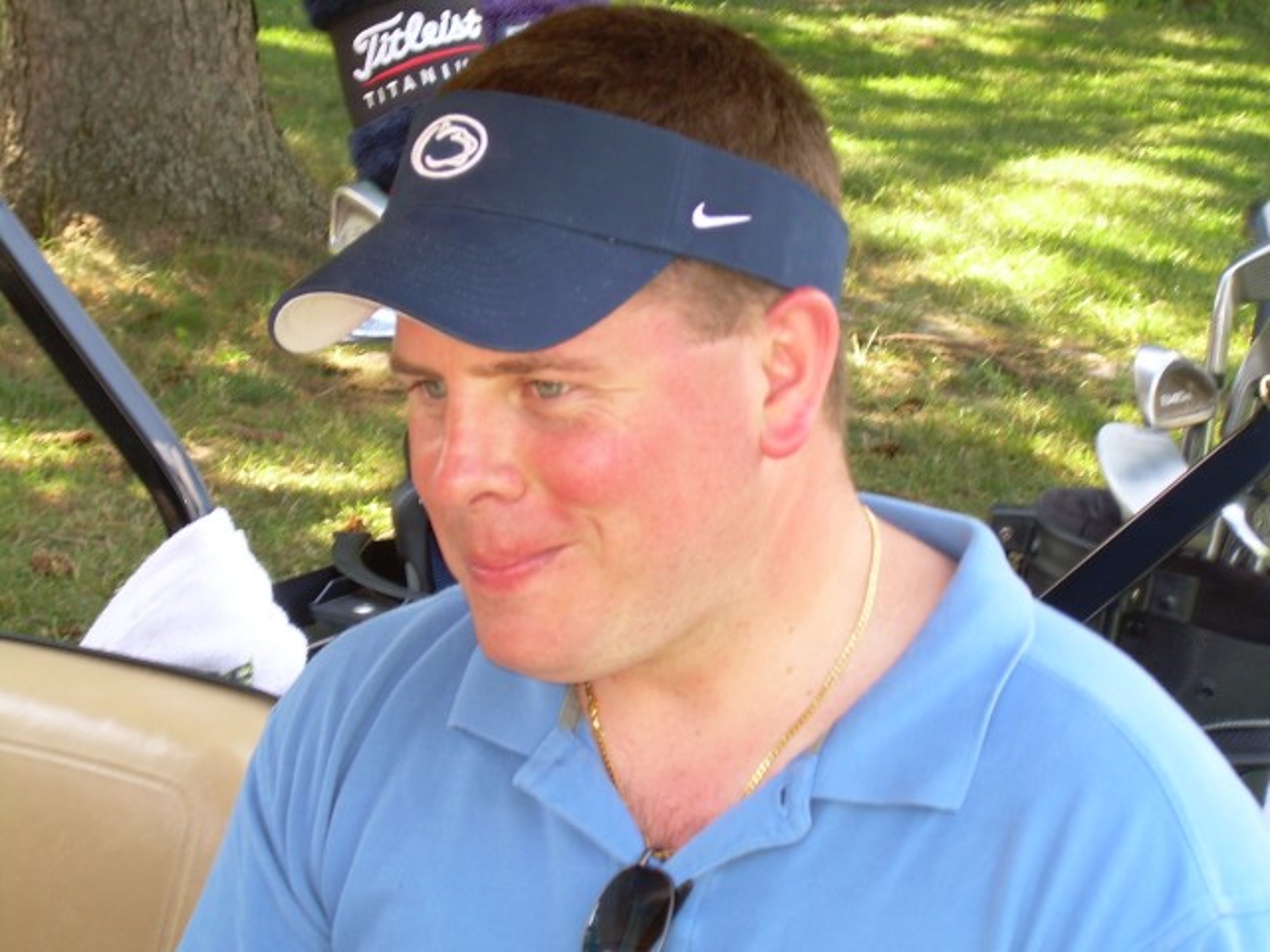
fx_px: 4036
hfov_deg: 17.9
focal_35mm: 110
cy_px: 476
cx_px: 635
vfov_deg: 13.5
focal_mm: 18.9
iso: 50
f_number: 4.9
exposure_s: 1/30
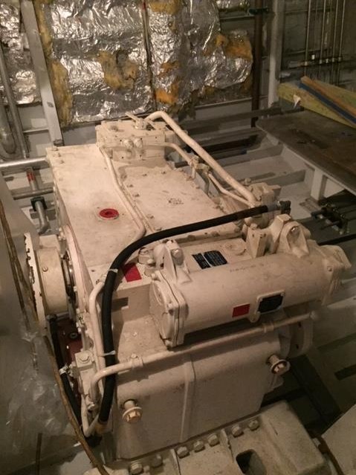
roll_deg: +0.7
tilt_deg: -35.1
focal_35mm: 29
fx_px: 398
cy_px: 238
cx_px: 178
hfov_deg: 48.2
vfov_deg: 61.7
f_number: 2.2
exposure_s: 1/15
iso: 400
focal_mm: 4.15
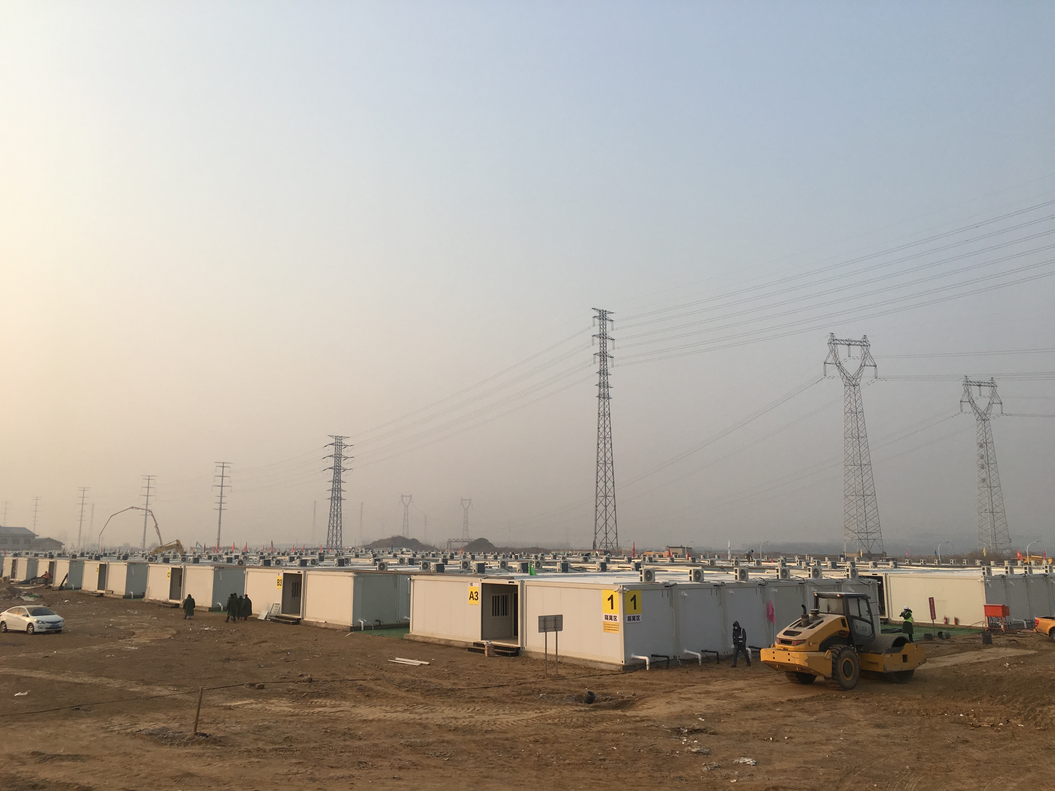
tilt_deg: +10.2
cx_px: 528
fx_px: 884
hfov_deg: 61.7
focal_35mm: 29
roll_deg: +0.1
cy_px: 396
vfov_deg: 48.2
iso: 25
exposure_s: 1/962
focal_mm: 4.15
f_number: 2.2
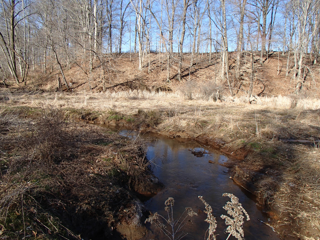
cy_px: 120
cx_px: 160
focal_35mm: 28
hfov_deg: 63.4
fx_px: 259
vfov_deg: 49.7
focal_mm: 5
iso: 100
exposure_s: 1/500
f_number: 3.9
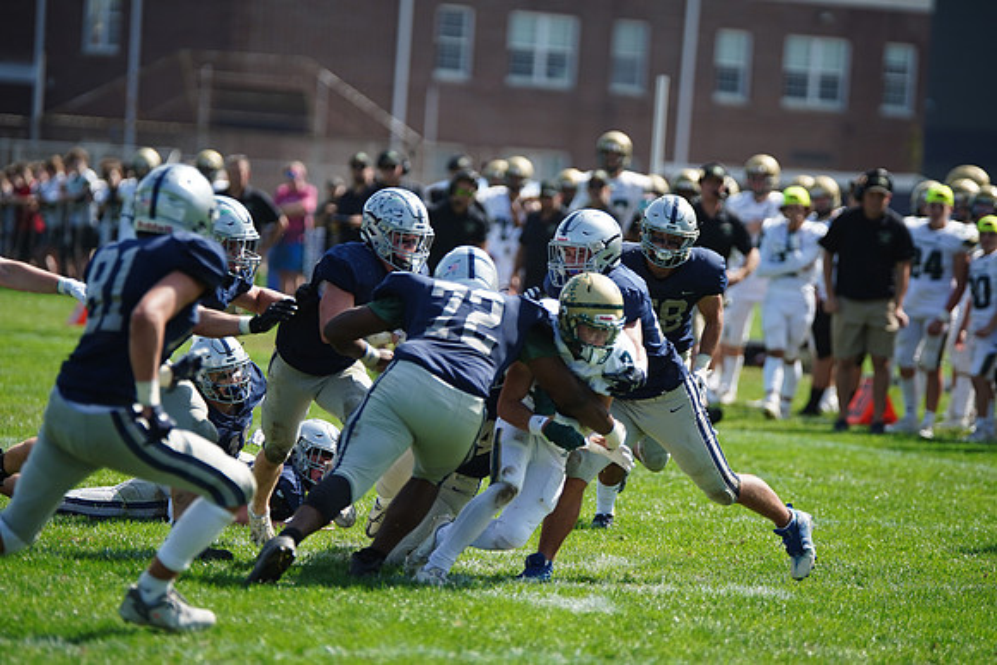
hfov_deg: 8.8
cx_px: 498
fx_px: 6482
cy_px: 332
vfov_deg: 5.9
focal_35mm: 234
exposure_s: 1/3200
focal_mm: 234
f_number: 2.8
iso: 400
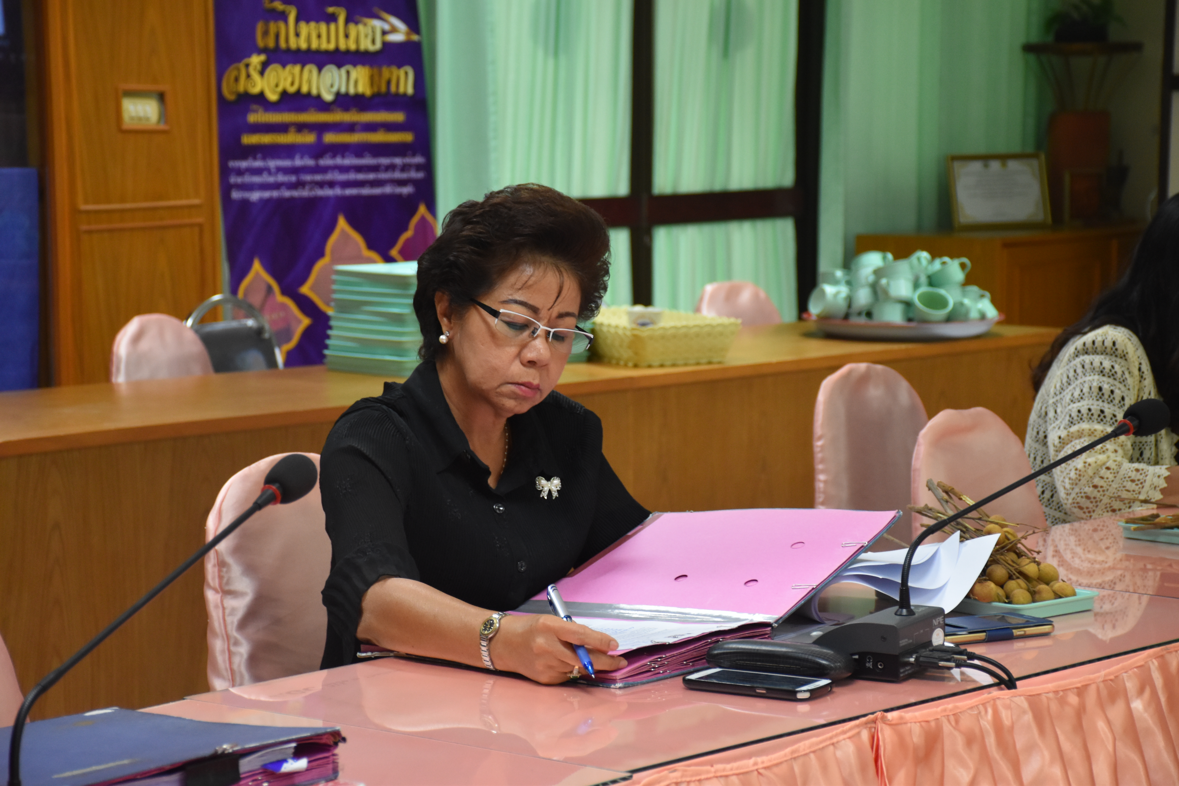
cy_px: 393
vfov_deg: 13.8
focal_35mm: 99
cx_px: 590
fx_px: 3242
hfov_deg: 20.6
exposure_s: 1/60
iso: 1400
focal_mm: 66
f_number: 5
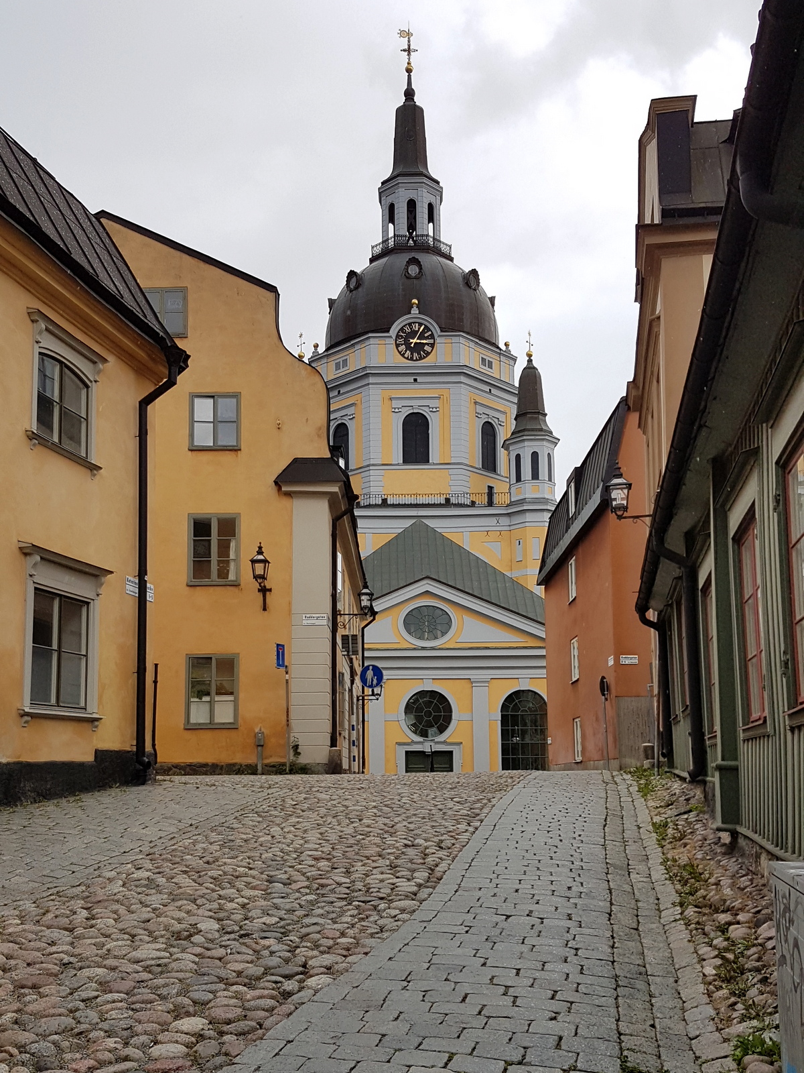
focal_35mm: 26
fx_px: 805
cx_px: 402
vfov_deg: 67.3
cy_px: 536
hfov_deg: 53.1
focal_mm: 4.2
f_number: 1.7
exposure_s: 1/728
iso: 40
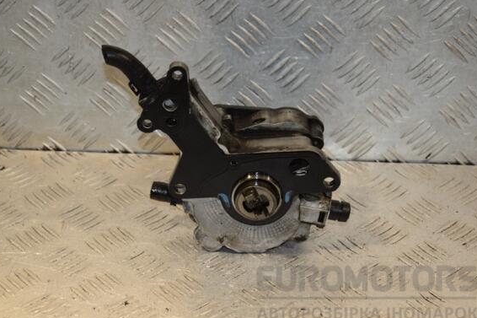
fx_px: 1391
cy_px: 166
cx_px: 241
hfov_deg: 19.5
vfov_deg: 13.0
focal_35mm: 105
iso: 800
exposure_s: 1/200
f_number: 6.3
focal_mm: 66
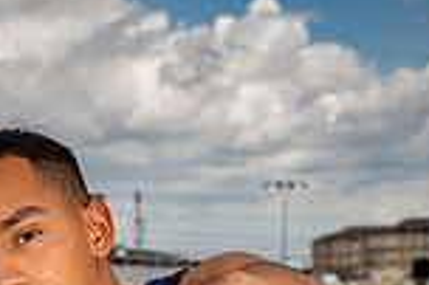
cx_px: 37
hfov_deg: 13.7
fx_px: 1762
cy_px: 612
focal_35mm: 148
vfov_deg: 8.6
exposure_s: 1/250
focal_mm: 50
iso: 80
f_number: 6.3
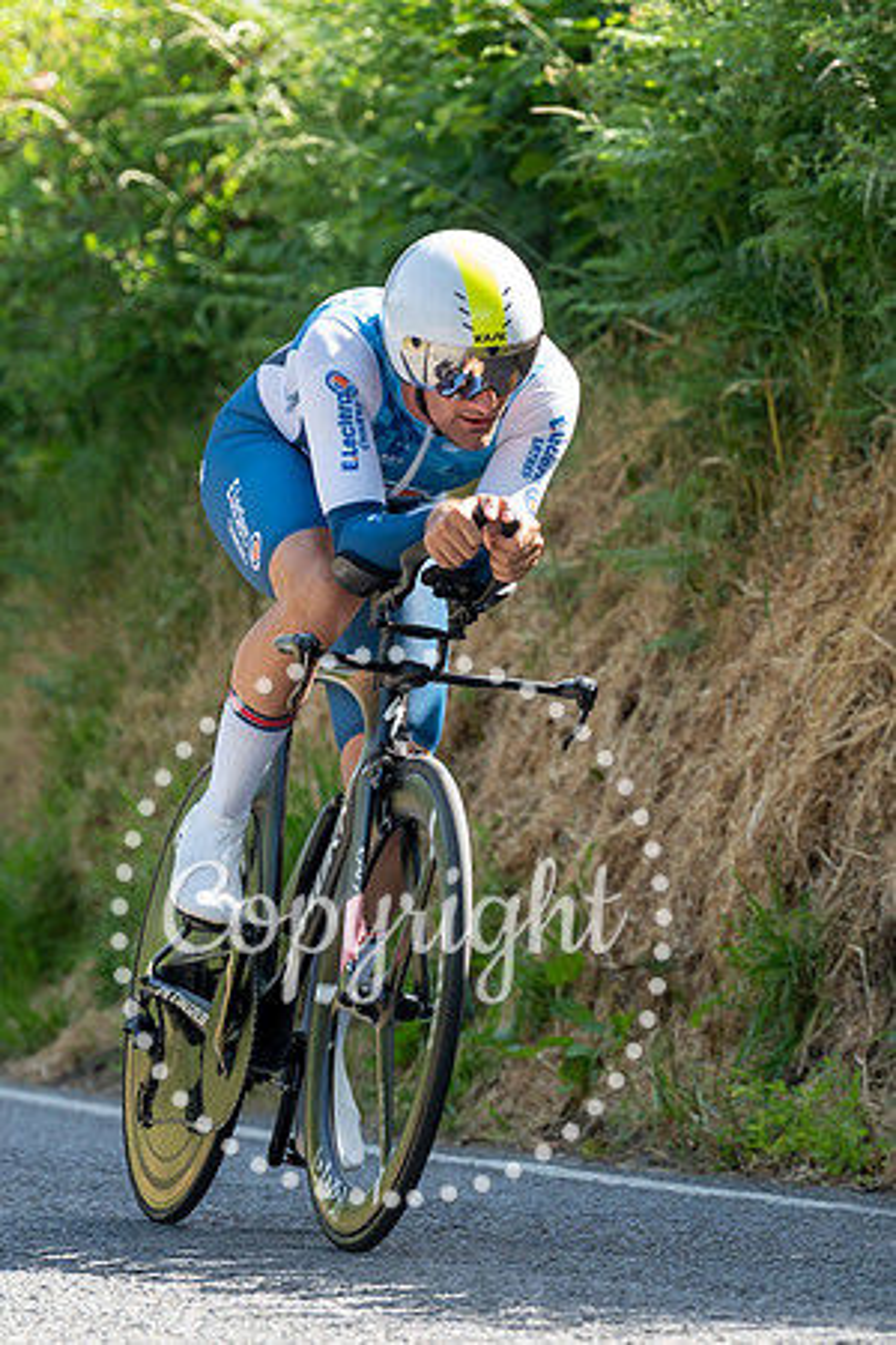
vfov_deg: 6.4
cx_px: 482
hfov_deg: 4.2
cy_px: 744
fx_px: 12095
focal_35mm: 324
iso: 640
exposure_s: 1/1000
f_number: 4
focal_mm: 159
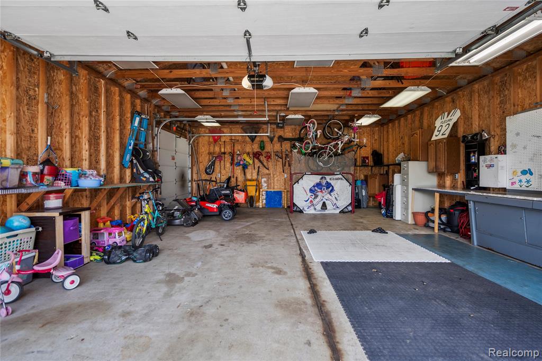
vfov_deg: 73.7
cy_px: 180
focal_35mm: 16
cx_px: 271
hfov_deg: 96.8
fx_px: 241
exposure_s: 1/50
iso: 100
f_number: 4
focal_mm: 16
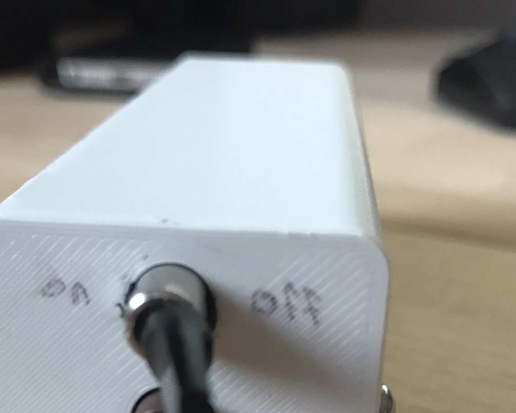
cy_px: 413
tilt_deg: -26.2
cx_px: 234
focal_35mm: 56
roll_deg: -1.8
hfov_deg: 33.6
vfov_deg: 25.8
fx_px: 855
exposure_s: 1/17
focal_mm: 3.99
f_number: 1.8
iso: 80
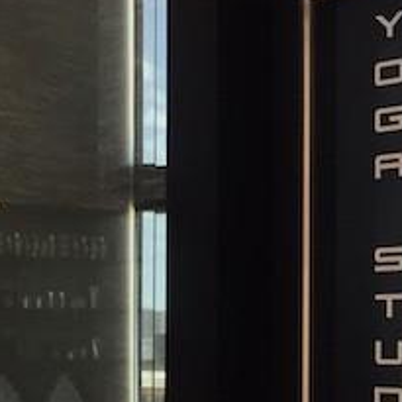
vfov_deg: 22.7
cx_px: 426
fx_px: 985
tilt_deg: +1.0
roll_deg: -0.2
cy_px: 326
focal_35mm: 75
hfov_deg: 22.0
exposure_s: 1/30
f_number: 2.2
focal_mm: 4.15
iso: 40
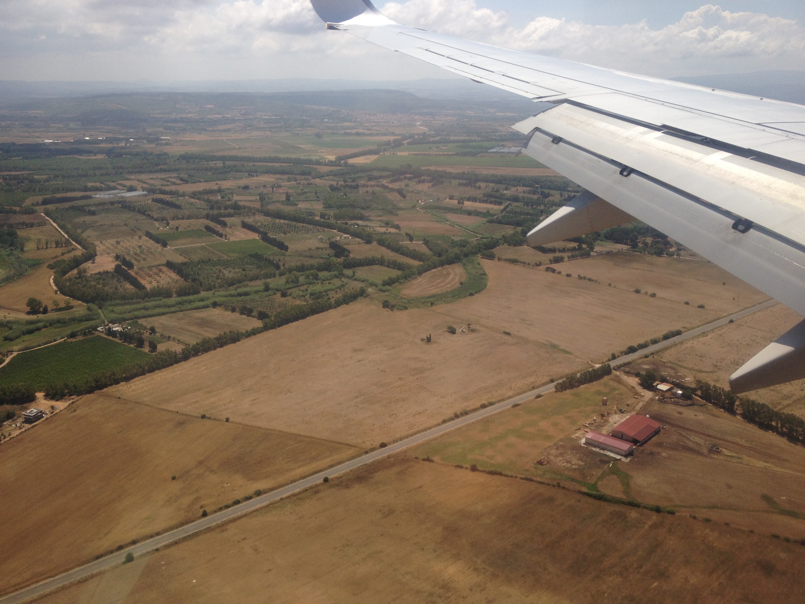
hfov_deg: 52.6
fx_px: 814
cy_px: 302
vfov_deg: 40.7
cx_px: 402
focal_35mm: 35
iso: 50
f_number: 2.4
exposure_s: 1/1623
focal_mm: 4.28
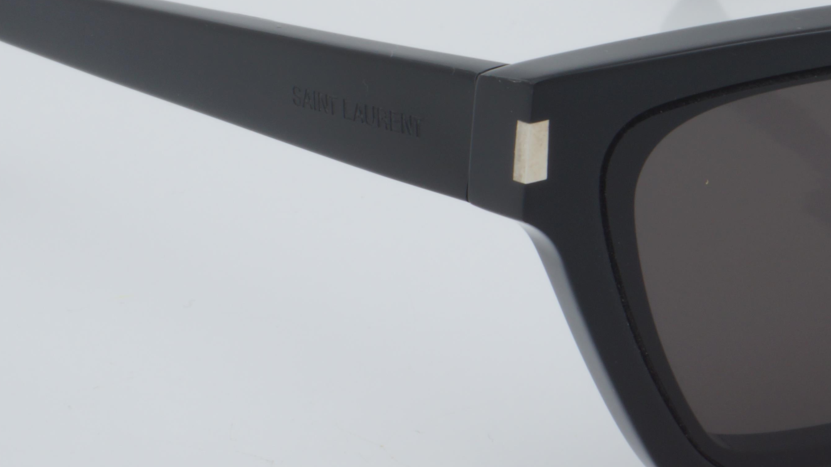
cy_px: 149
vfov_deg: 6.9
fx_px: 3856
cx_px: 744
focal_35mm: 175
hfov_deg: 12.2
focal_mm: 50
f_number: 32
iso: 100
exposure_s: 1/4
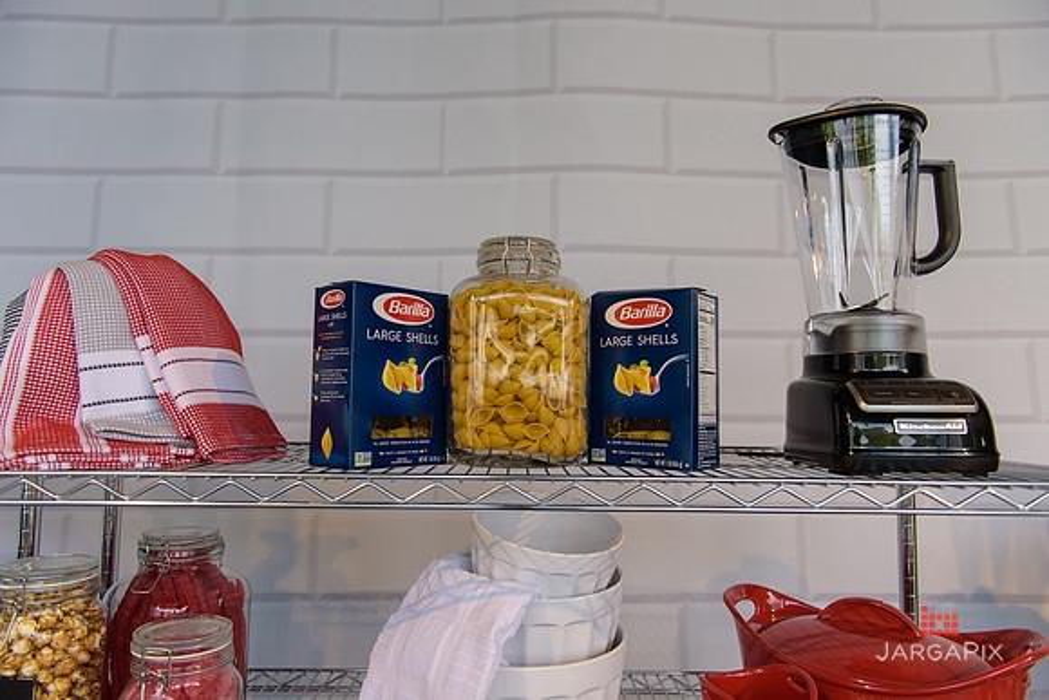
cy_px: 350
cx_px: 524
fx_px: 699
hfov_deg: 73.7
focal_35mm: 24
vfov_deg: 53.2
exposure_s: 1/1000
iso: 400
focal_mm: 24
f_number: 3.2
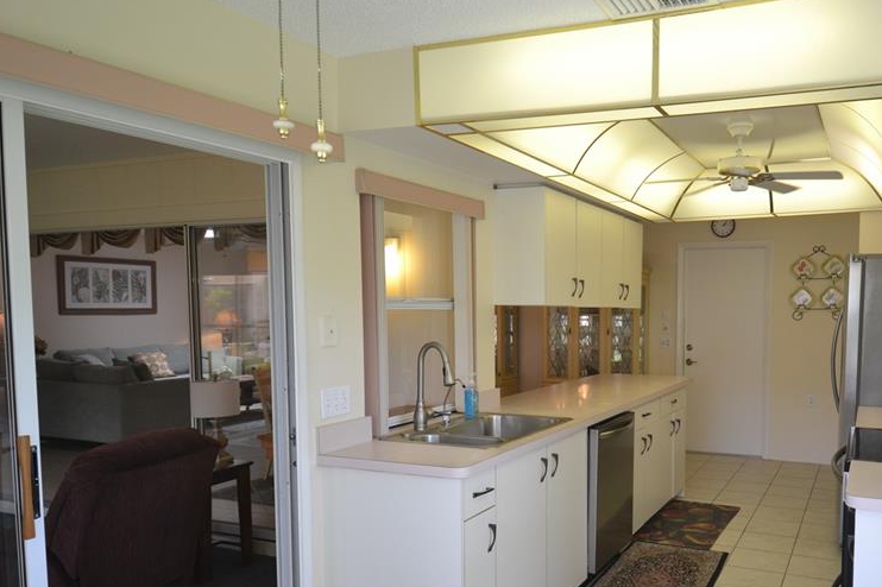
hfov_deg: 62.0
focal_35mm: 29
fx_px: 710
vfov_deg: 44.6
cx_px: 593
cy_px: 362
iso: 400
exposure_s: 1/60
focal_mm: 14
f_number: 4
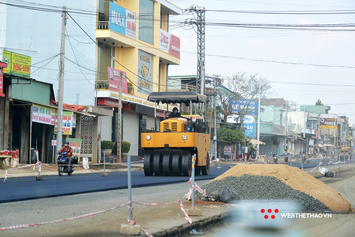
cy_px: 118
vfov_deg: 11.4
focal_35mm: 120
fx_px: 1184
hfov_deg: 17.1
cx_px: 178
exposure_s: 1/400
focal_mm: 120
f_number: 8
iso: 400
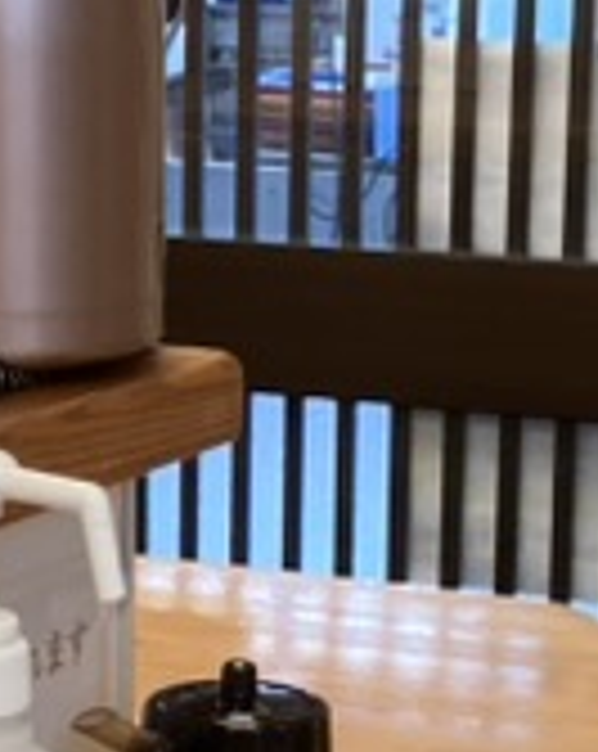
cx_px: 238
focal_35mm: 168
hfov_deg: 9.2
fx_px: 3727
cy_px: 738
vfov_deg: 11.4
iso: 100
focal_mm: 3.99
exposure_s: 1/50
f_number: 1.8
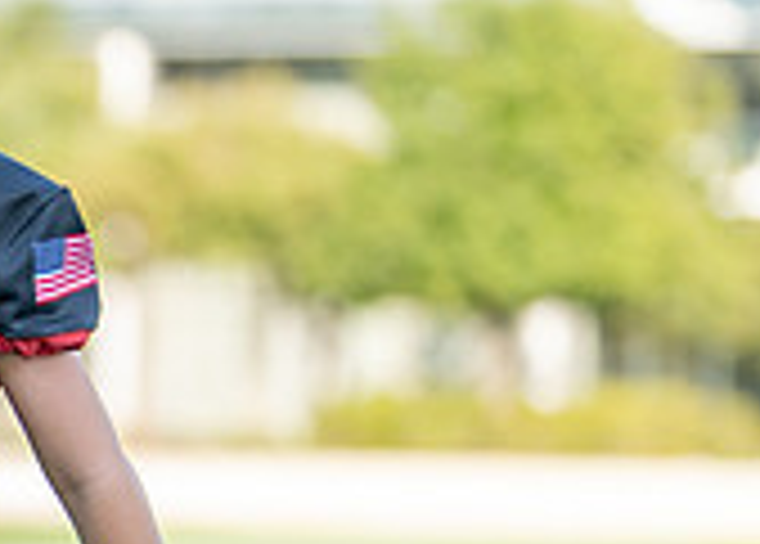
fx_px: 4536
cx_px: -285
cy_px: 568
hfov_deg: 9.4
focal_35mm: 210
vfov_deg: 6.8
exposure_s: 1/1600
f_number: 1.2
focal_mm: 50
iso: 100
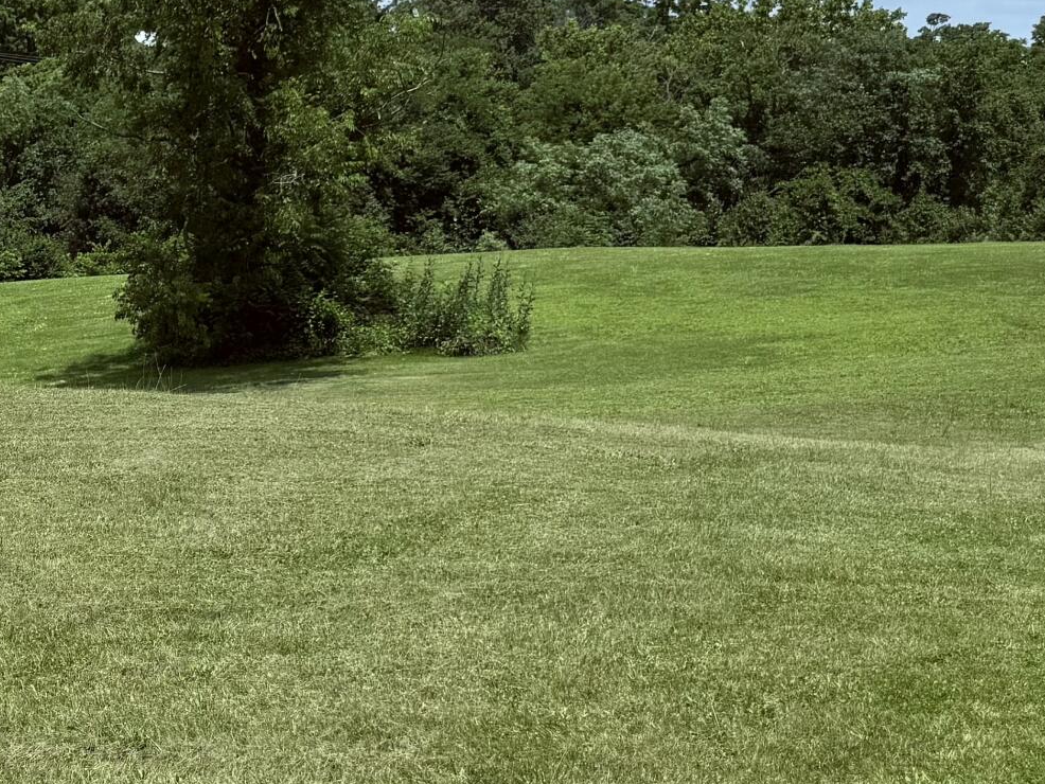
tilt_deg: -10.2
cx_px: -351
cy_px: 438
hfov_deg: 23.3
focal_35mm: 73
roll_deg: -3.3
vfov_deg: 20.2
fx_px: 2204
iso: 80
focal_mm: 6.76
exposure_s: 1/5319
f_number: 1.78
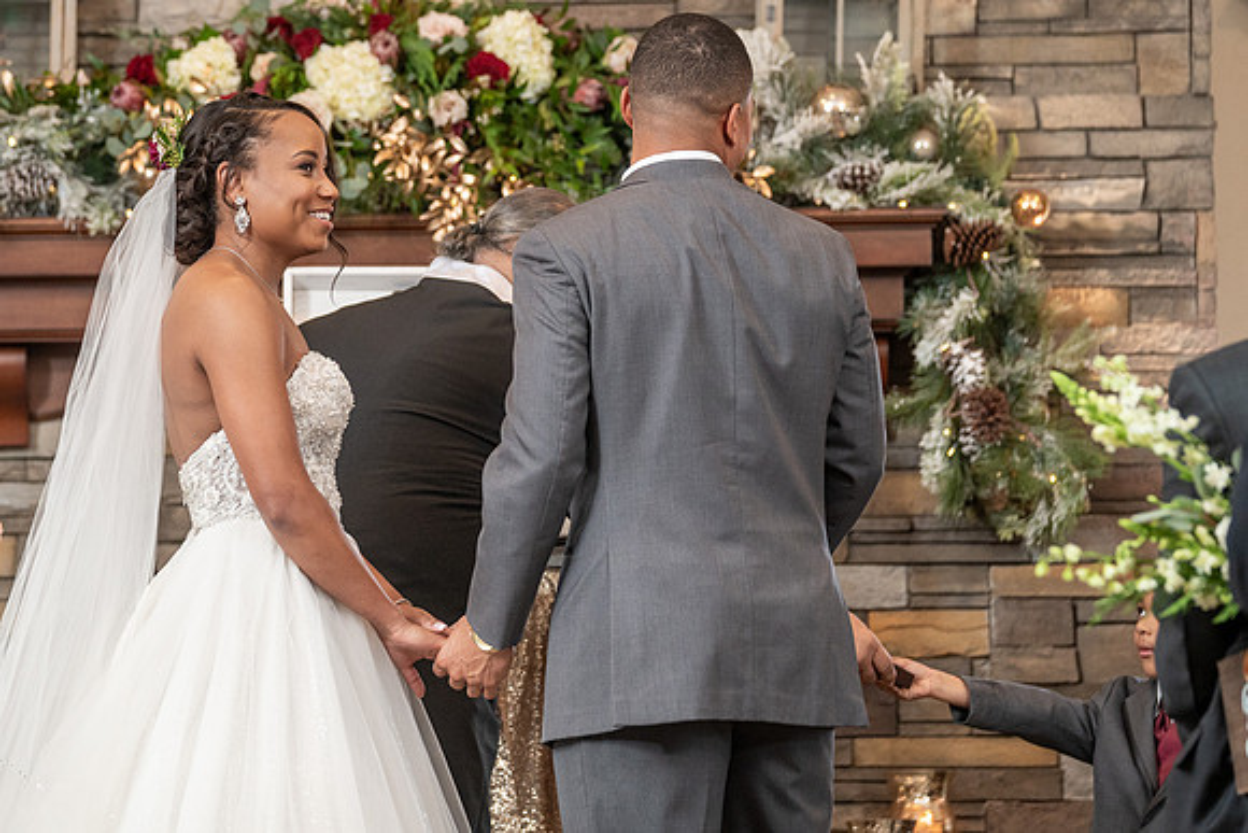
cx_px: 457
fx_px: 7067
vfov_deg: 6.7
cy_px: 314
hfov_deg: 10.1
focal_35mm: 204
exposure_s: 1/200
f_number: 4
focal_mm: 155
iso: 2000
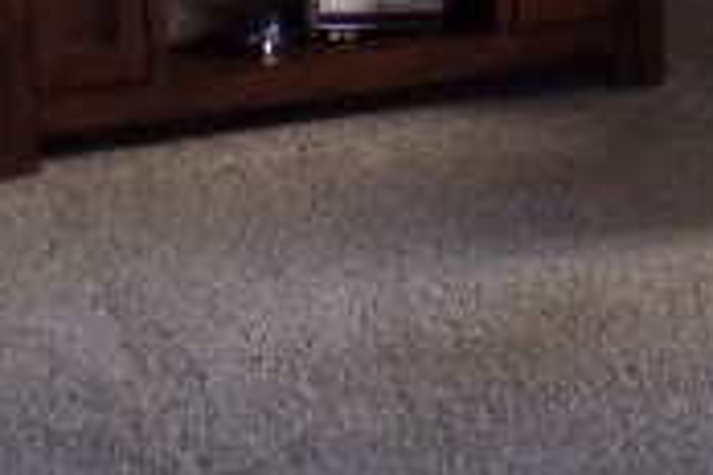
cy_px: -340
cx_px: 770
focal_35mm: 141
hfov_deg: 14.2
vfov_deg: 9.3
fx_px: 2792
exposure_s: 1/30
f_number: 2.8
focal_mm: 4.1
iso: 240
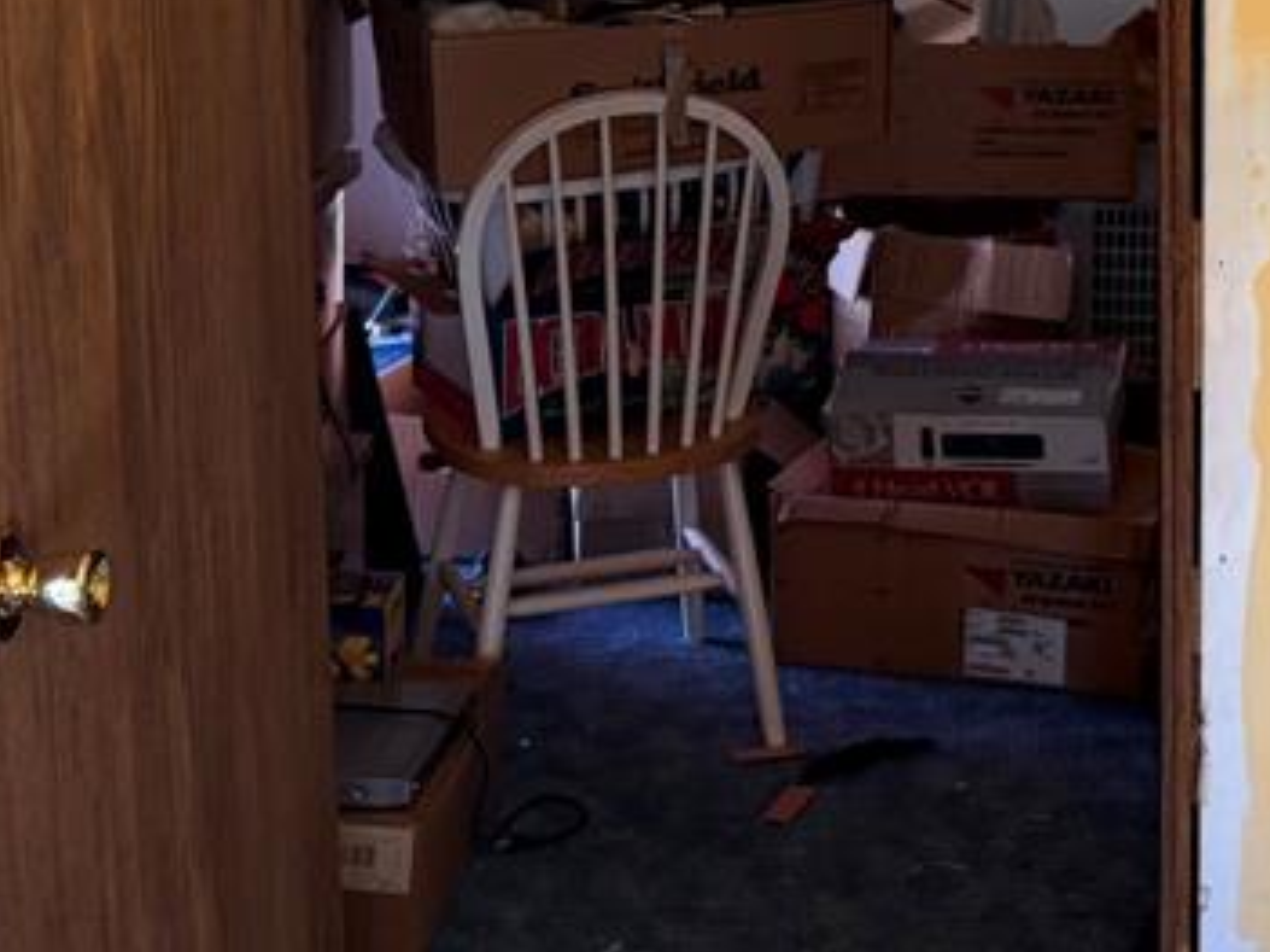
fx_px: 2567
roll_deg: -0.1
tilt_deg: -7.2
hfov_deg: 26.7
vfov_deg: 20.6
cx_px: 1183
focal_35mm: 70
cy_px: 87
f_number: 1.78
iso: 250
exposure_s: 1/60
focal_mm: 6.76
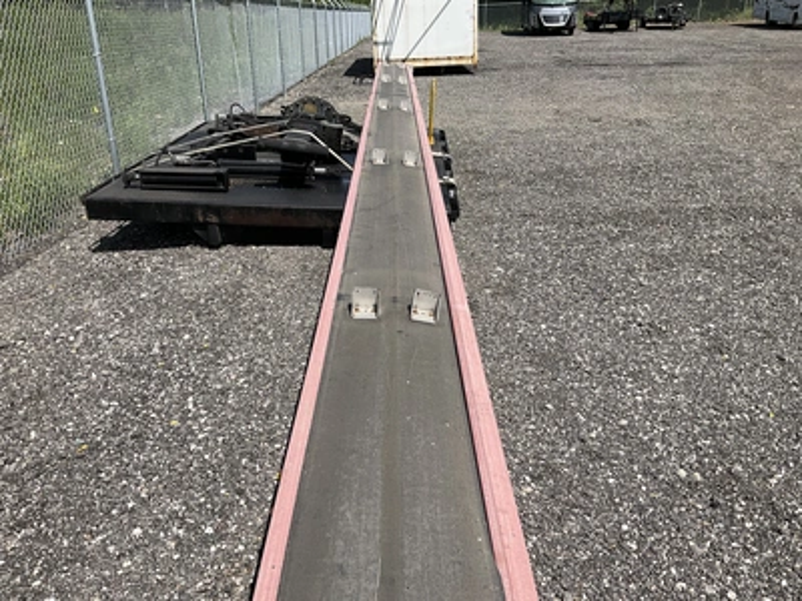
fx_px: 672
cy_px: 300
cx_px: 401
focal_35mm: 29
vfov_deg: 48.2
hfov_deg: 61.7
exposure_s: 1/2227
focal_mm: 3
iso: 25
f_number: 1.8
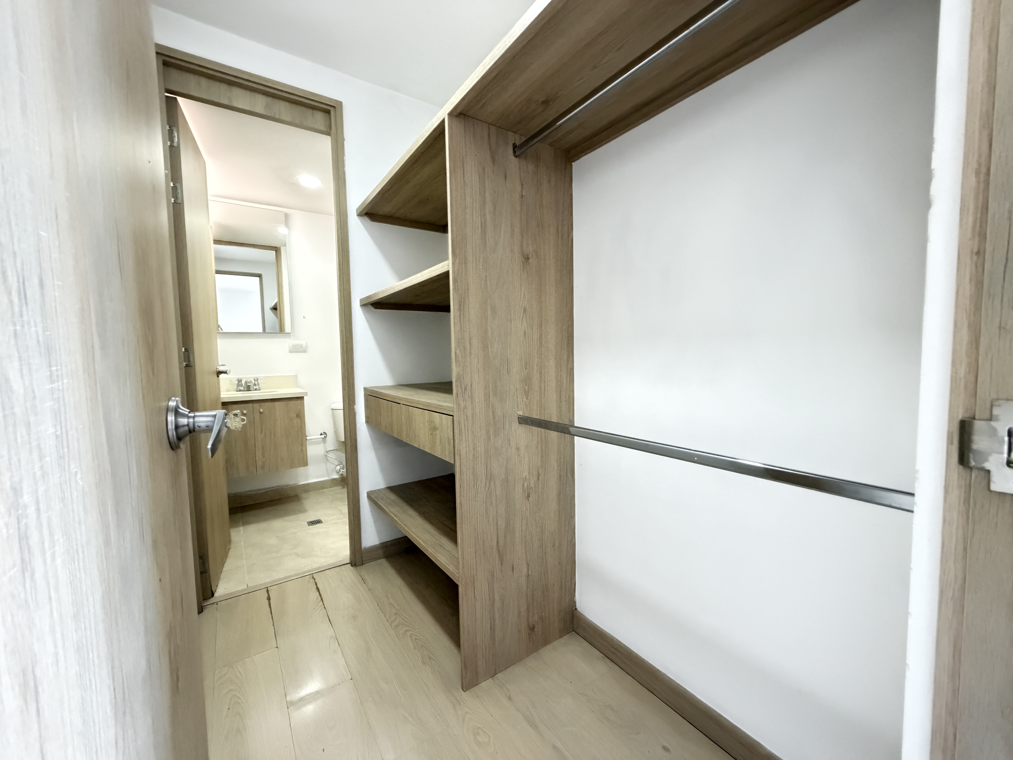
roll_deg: +1.8
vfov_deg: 85.7
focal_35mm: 14
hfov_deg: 102.1
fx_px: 410
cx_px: 506
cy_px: 380
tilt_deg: -4.6
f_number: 2.2
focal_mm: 2.22
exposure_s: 1/57
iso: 1250
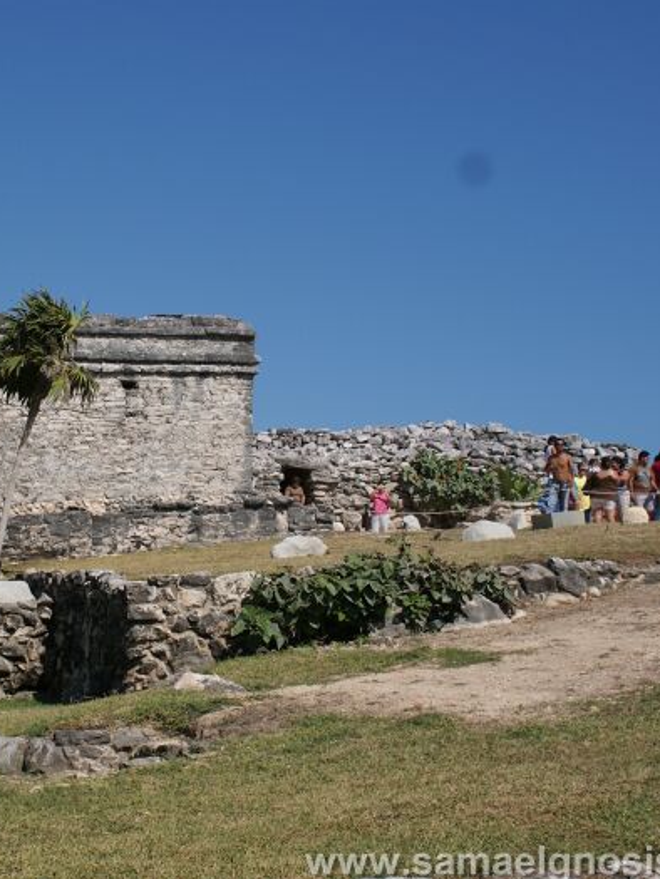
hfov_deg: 21.8
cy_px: 440
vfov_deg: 29.4
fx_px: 1677
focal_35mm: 66
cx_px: 82
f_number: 5.6
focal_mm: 30
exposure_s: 1/1000
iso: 100
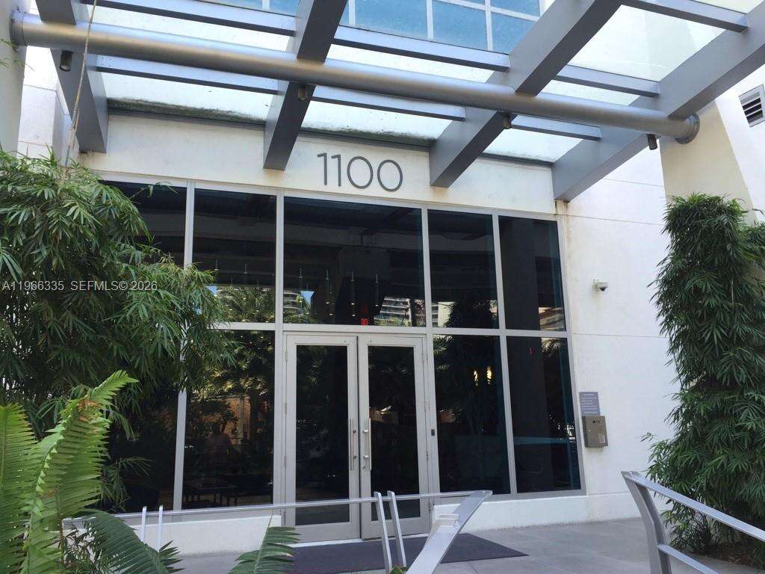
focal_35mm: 29
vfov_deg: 48.2
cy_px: 287
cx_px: 382
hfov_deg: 61.7
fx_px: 641
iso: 40
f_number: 2.2
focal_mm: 4.15
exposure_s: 1/120
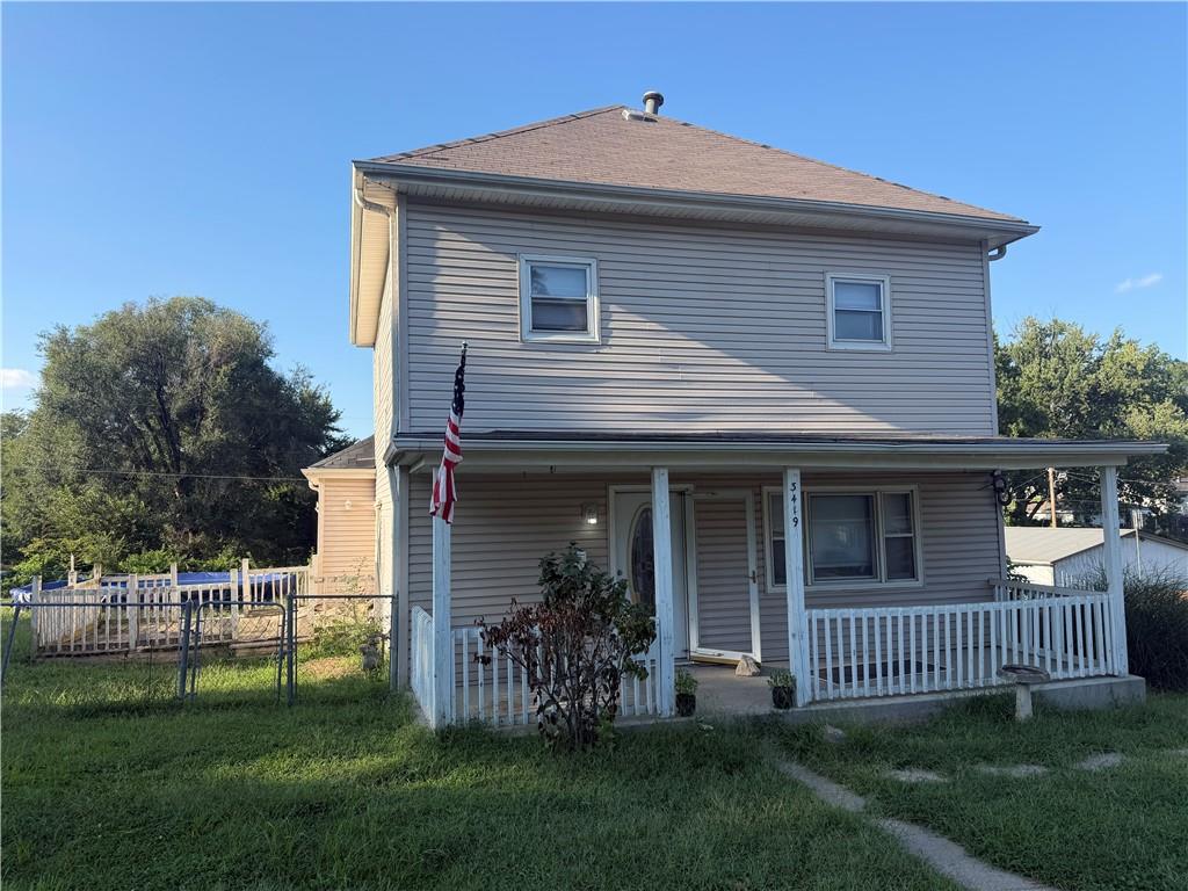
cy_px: 446
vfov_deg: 56.8
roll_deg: +0.9
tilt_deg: +3.0
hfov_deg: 71.6
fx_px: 824
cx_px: 594
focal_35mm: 24
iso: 80
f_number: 1.78
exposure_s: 1/1812
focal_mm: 6.76
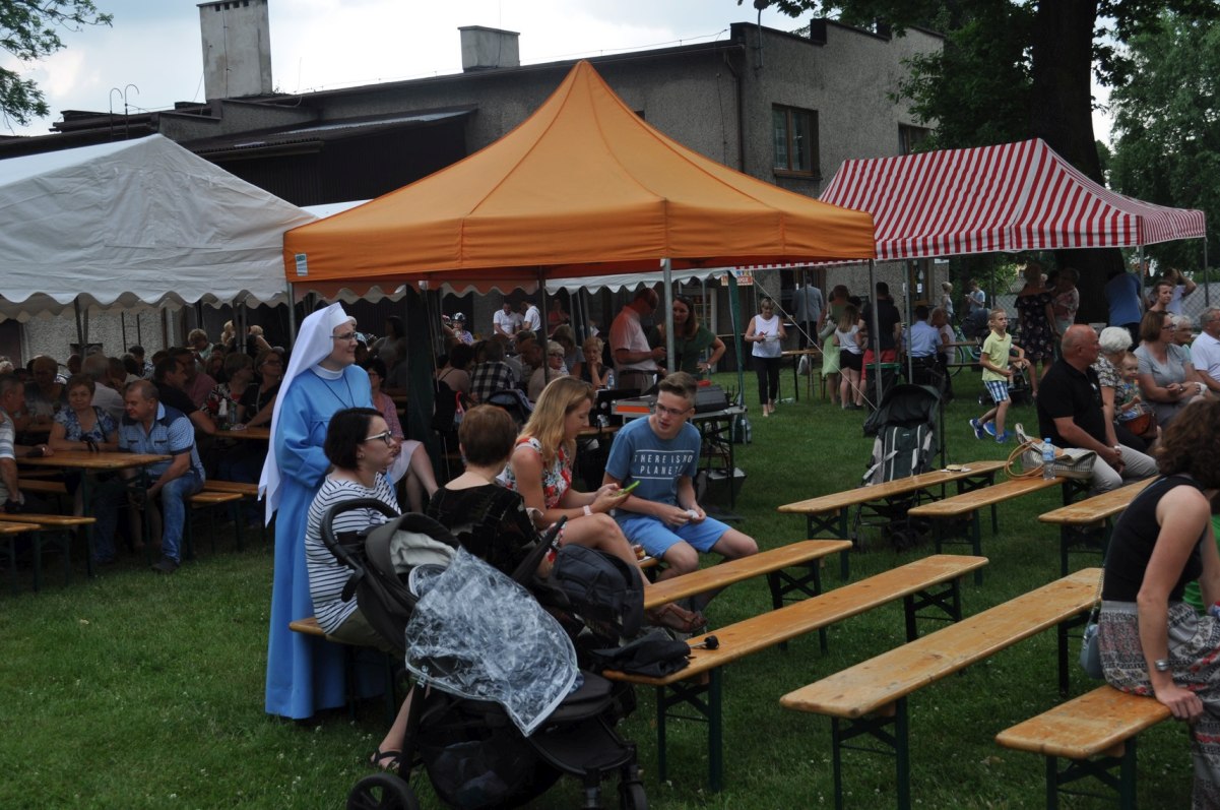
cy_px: 405
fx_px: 1523
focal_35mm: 45
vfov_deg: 29.8
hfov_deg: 43.7
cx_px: 610
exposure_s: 1/250
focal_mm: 30
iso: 200
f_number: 7.1
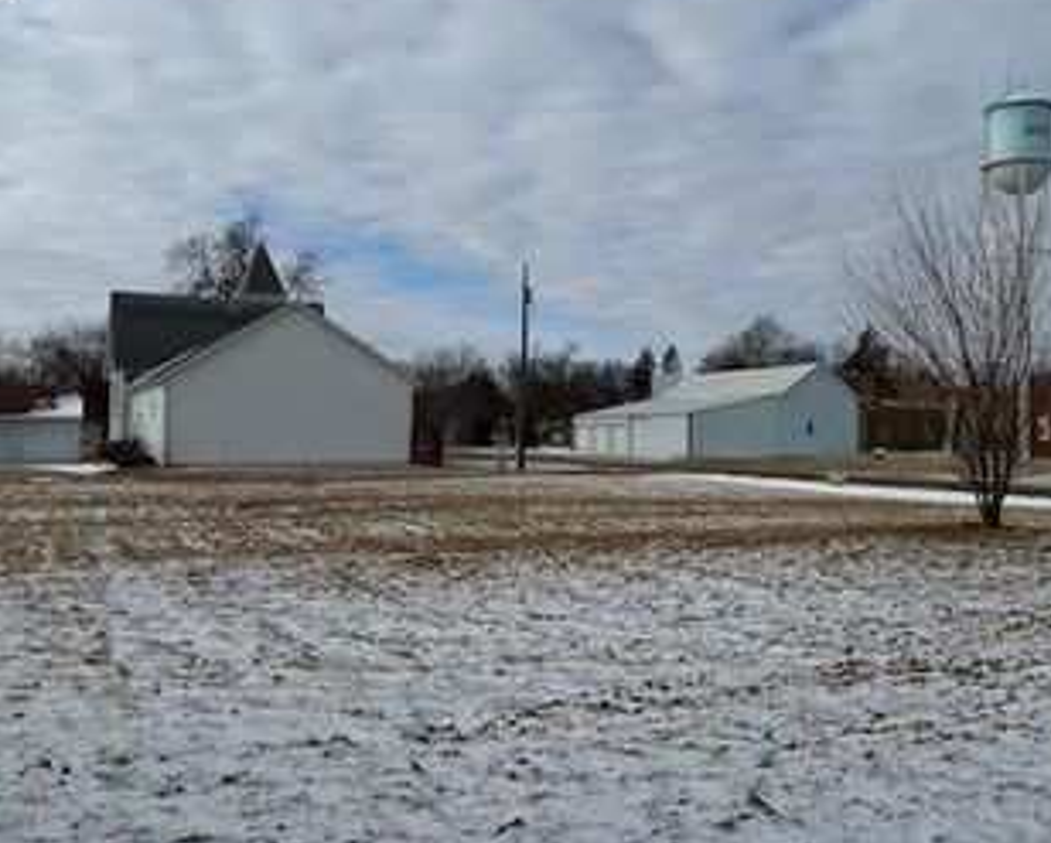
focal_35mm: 38
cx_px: 686
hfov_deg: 47.3
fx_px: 1183
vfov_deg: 39.2
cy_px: 370
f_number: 1.78
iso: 80
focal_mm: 6.76
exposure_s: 1/8130
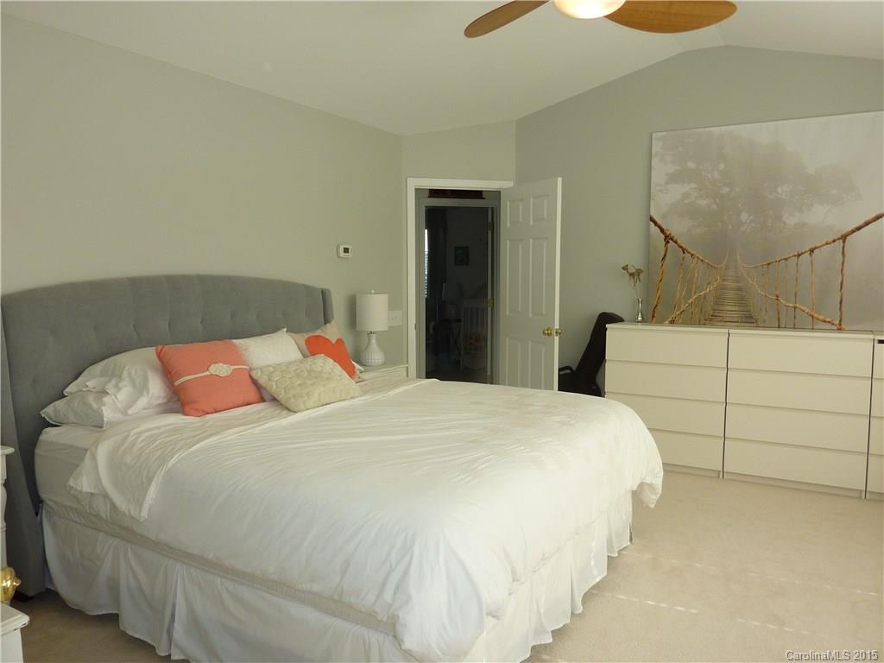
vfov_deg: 54.9
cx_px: 442
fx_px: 638
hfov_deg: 69.4
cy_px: 332
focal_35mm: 25
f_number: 3.3
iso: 100
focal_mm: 4.1
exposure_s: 1/100
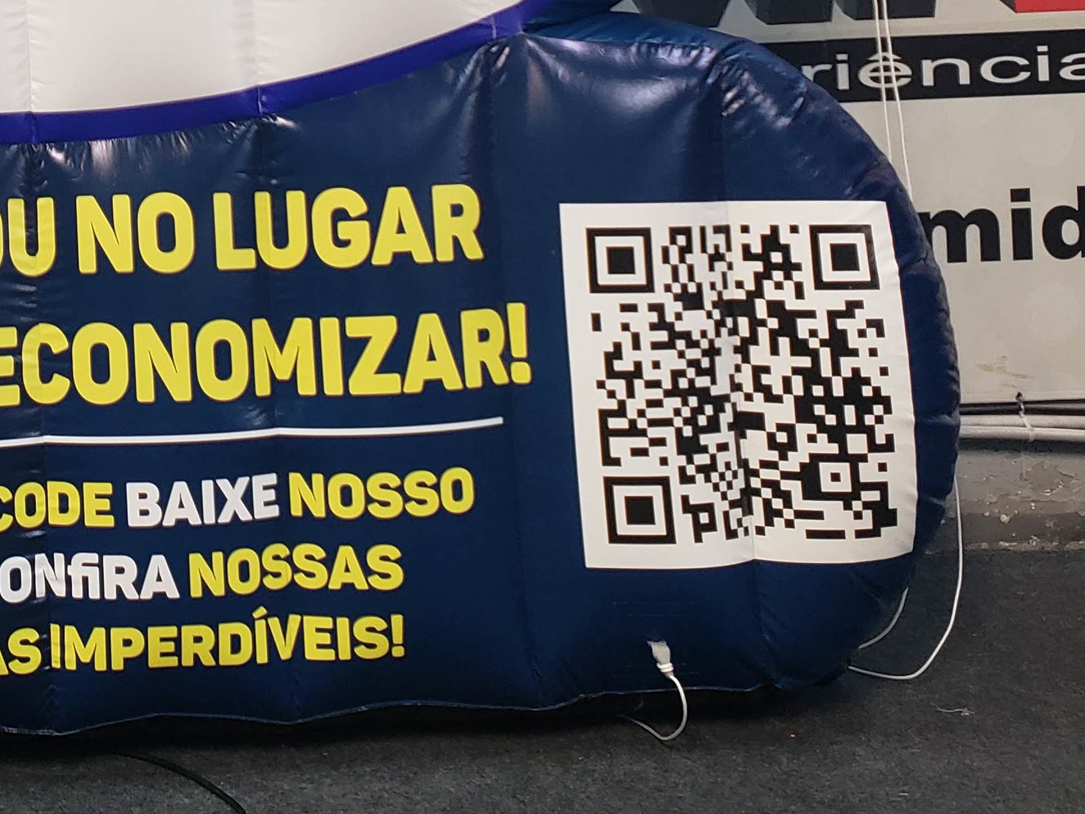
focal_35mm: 62
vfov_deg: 22.0
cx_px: -29
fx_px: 1943
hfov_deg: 29.0
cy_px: -144
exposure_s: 1/60
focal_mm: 4.3
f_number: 2.4
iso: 160
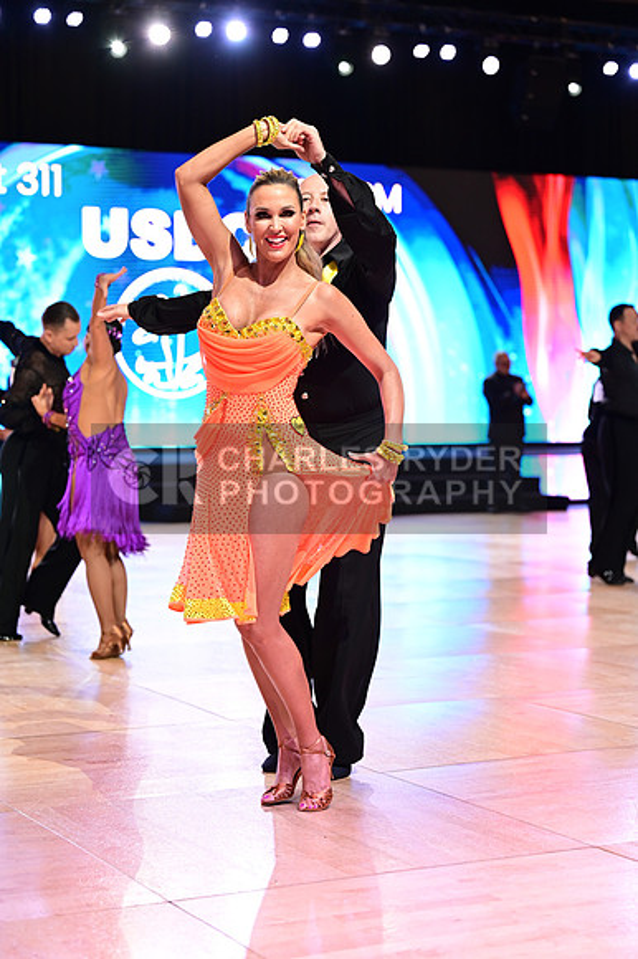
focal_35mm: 70
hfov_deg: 19.4
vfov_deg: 28.9
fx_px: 1863
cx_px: 319
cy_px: 480
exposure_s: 1/500
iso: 2000
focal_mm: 70
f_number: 2.8
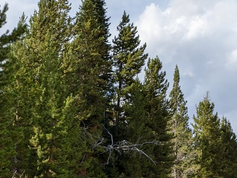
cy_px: 173
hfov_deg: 28.9
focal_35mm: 61
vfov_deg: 23.2
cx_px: -18
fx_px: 418
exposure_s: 1/1513
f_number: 1.89
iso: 45
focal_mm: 5.43
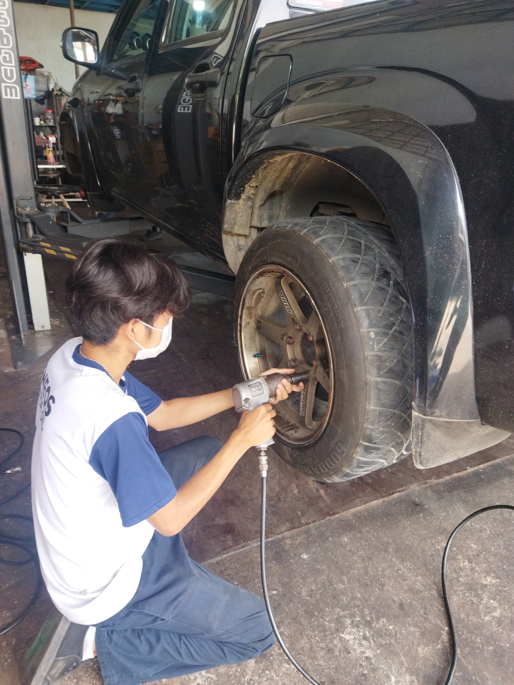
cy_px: 342
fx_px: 535
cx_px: 257
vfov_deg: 65.3
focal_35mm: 27
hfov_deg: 51.4
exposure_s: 1/100
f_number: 1.79
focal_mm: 4.71
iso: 118
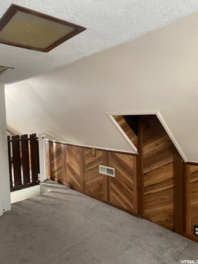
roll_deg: +1.4
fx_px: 198
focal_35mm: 26
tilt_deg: -4.2
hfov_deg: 53.1
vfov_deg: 67.3
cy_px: 132
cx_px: 99
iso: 200
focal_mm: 4.25
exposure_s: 1/60
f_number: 1.8
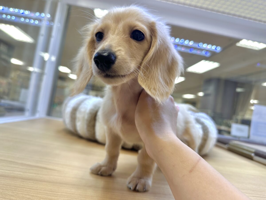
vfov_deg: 56.8
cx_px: 133
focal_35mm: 24
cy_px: 100
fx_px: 184
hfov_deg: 71.6
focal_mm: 6.86
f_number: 1.78
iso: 64
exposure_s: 1/130
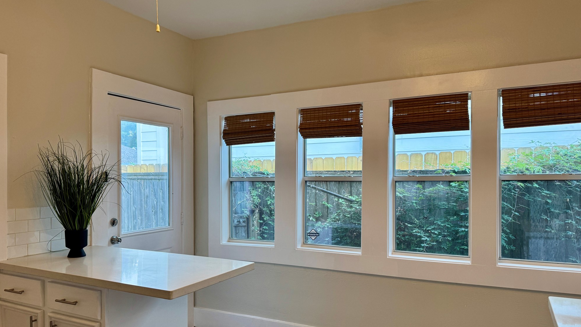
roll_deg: +0.1
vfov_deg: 42.8
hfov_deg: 69.8
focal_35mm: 27
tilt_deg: -1.7
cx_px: 284
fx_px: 416
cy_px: 182
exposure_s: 1/163
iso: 100
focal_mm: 6.76
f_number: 1.78
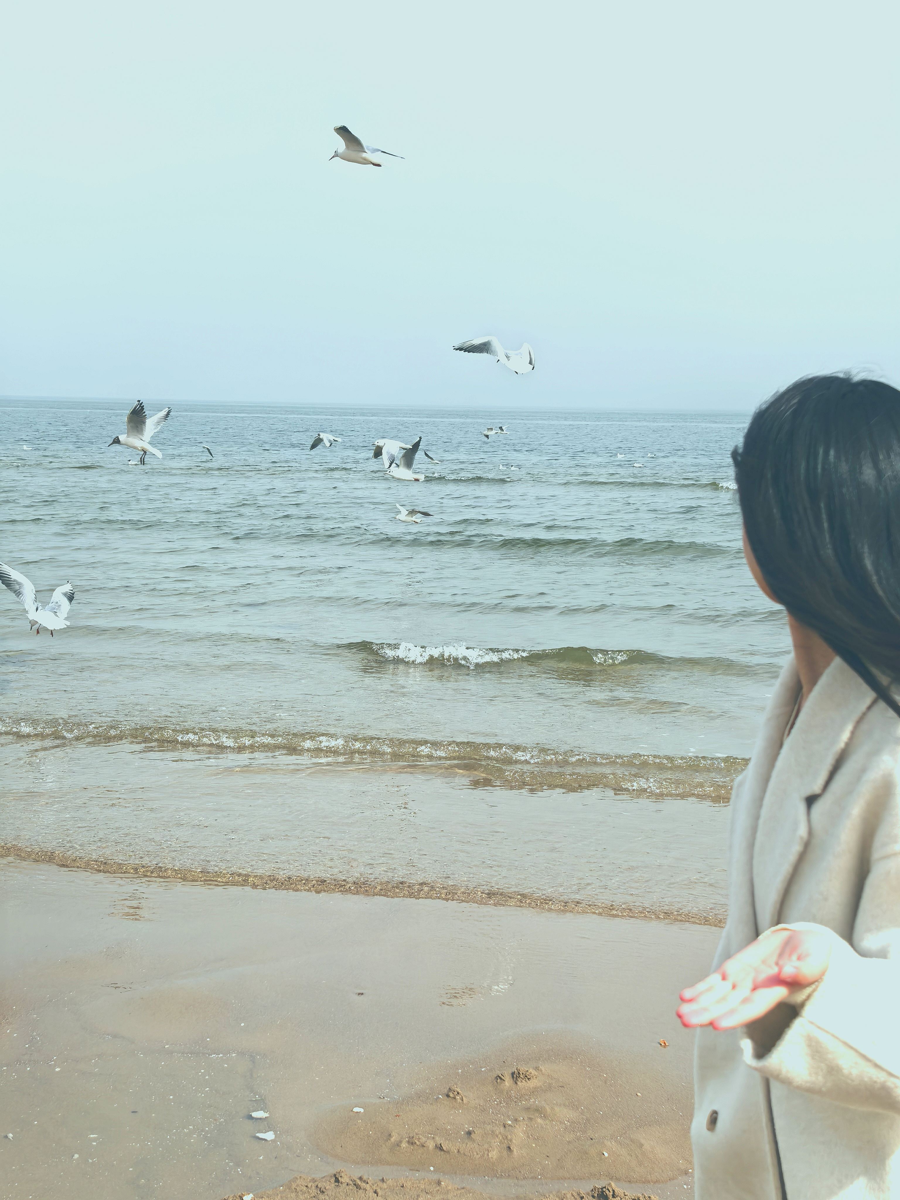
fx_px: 1907
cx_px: 450
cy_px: 600
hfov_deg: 26.6
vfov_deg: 34.9
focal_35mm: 55
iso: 80
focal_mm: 6.98
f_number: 2
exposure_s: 1/3891
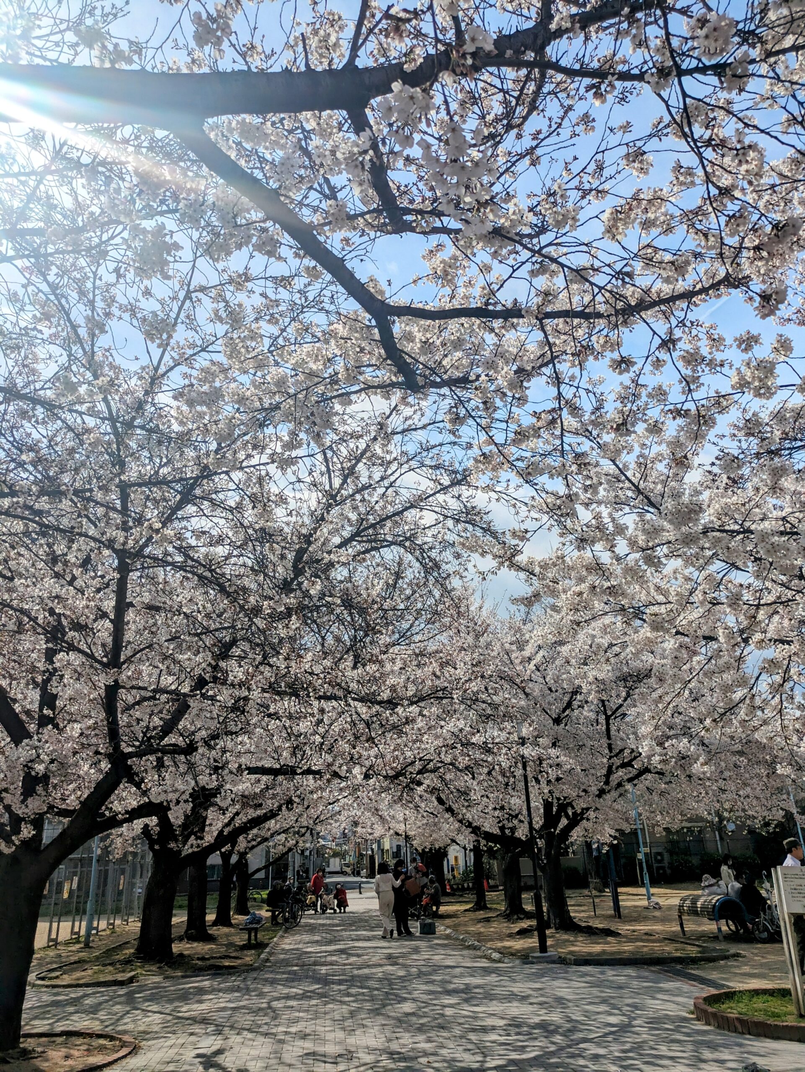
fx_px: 775
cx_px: 402
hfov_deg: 54.9
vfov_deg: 69.4
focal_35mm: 25
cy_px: 536
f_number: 1.89
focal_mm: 5.43
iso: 42
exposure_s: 1/5917
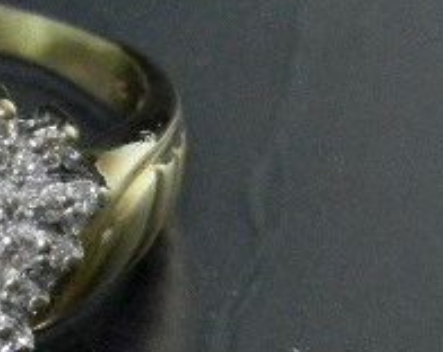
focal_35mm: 246
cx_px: -88
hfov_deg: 7.8
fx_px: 3219
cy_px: 174
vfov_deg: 6.3
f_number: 8.6
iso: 800
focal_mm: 13.9
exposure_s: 1/30
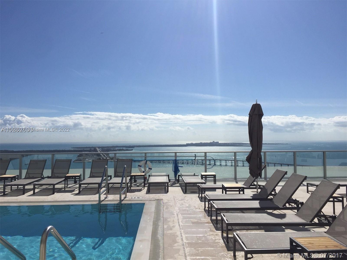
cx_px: 174
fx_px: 291
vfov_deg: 48.2
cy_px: 130
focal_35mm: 29
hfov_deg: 61.7
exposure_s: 1/7937
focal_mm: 4.15
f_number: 2.2
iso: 32
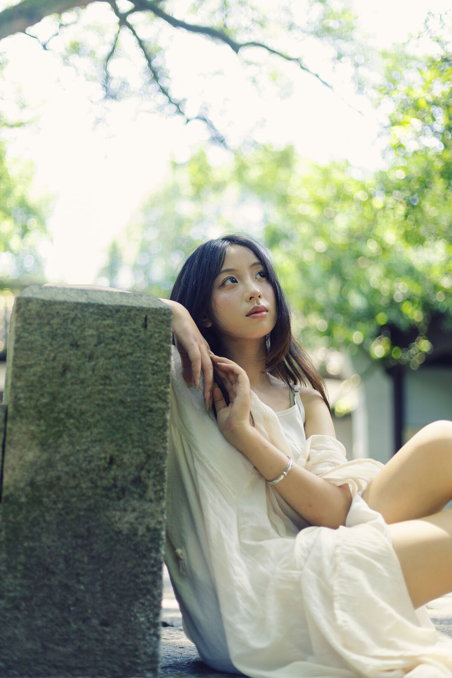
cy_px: 339
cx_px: 226
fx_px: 942
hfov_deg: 27.0
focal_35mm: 50
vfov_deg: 39.6
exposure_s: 1/400
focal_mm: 50
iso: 320
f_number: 1.8
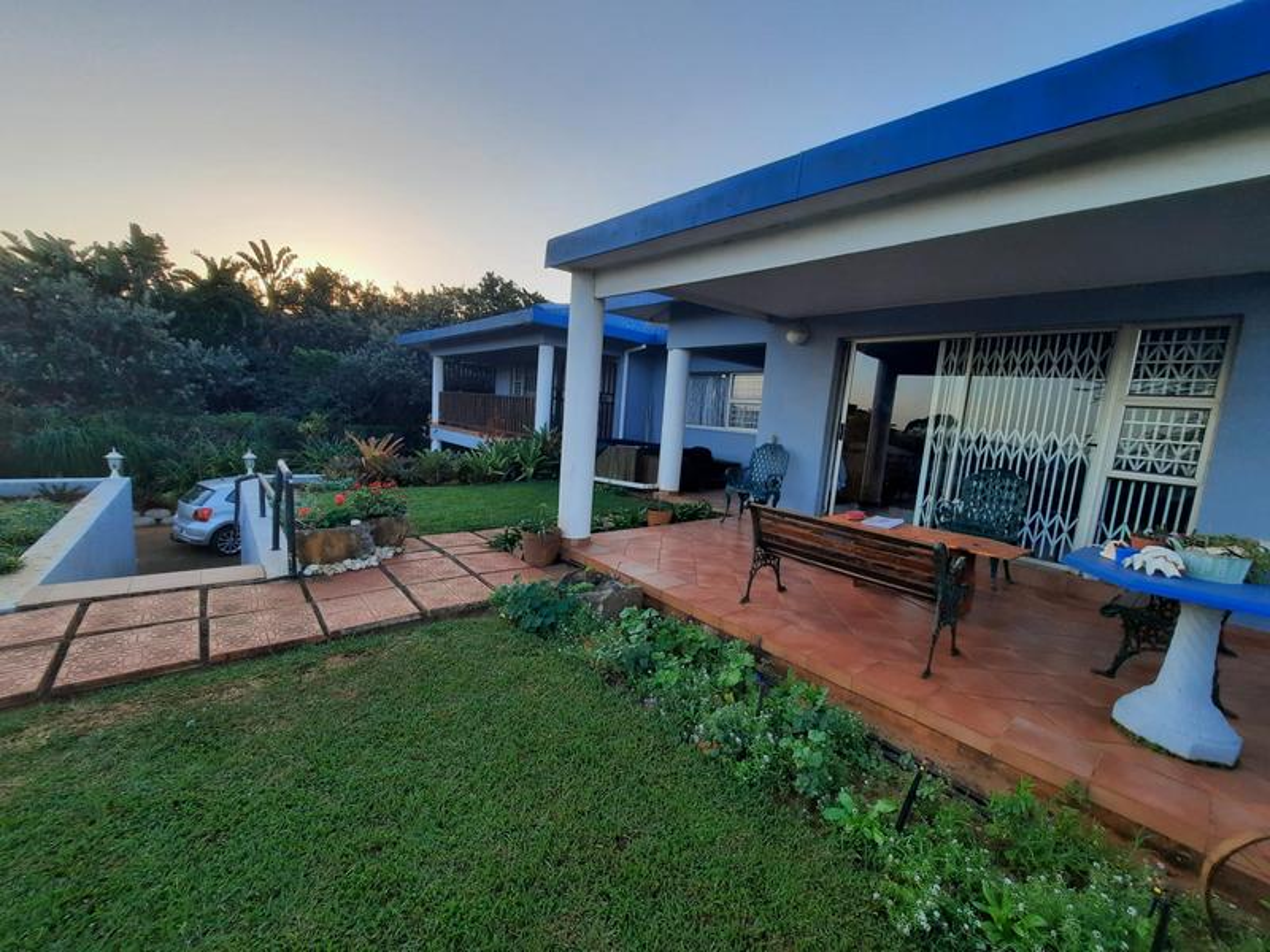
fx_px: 477
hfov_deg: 106.2
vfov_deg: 89.9
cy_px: 476
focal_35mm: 13
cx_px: 635
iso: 40
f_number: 2.2
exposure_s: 1/303
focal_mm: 1.74
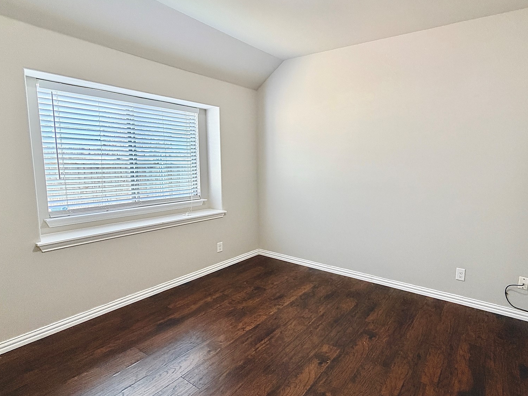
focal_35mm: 19
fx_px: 290
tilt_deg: -7.4
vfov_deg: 68.7
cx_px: 326
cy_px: 194
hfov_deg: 83.2
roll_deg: -1.3
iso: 320
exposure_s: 1/60
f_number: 2.2
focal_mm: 2.22
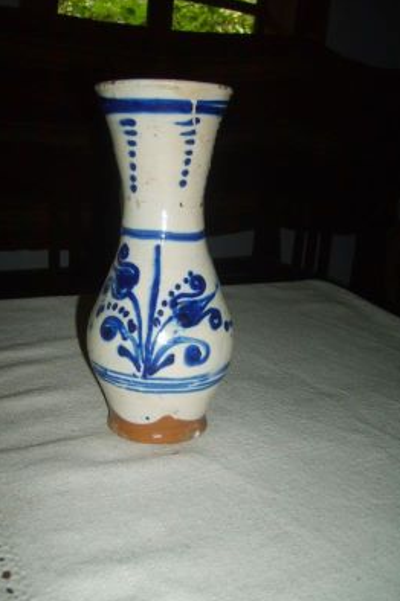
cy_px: 300
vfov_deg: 51.9
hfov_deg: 35.9
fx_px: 618
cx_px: 200
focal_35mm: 37
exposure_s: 1/45
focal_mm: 5.8
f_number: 2.8
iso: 100
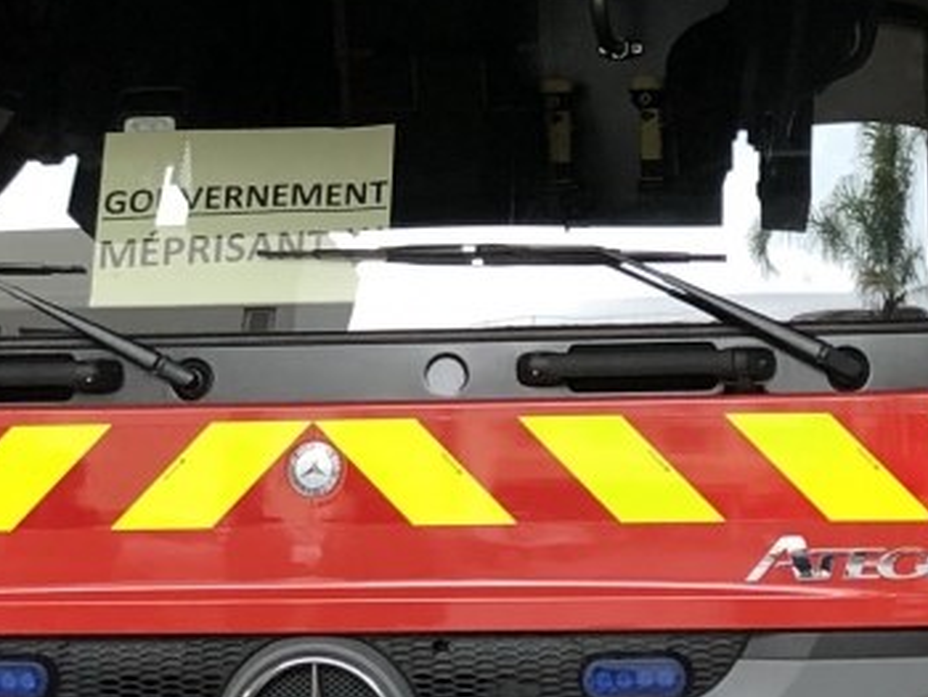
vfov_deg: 11.4
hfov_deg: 15.3
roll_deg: -1.0
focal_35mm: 128
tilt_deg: +8.4
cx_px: 663
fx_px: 3434
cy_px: -143
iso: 40
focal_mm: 3.99
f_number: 1.8
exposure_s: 1/20
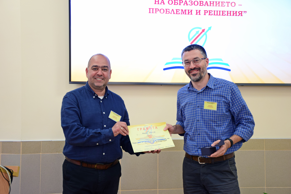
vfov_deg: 21.6
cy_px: 97
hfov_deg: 31.9
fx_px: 509
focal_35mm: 63
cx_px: 146
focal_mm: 42
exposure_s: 1/50
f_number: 4.5
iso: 800
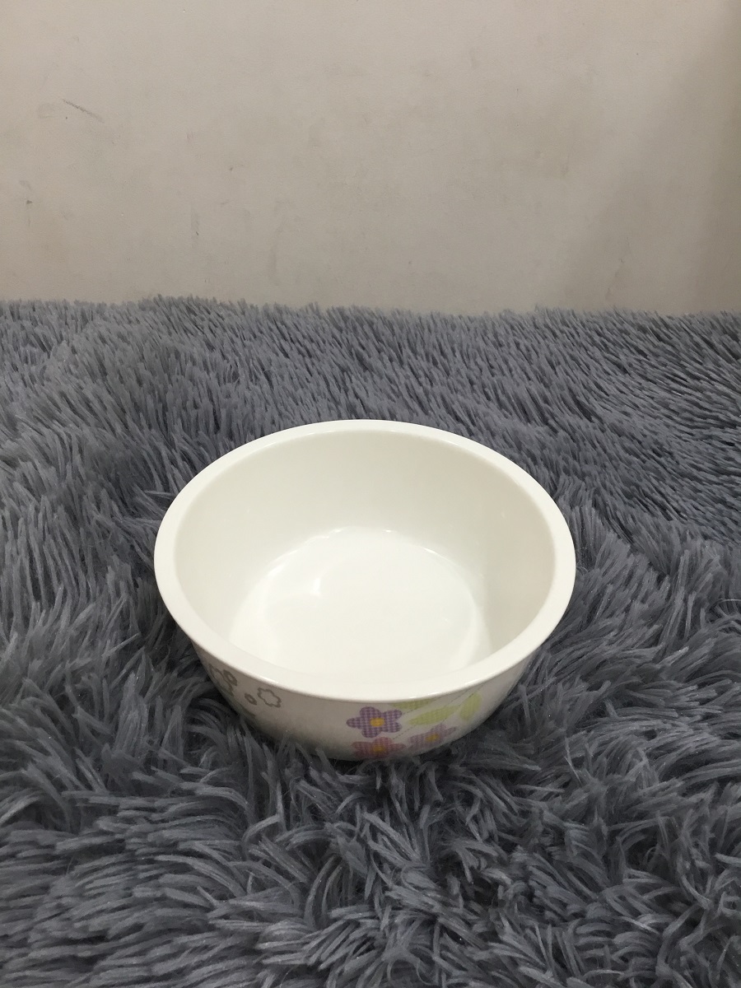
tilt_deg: -38.1
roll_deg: -0.1
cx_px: 370
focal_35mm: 31
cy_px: 494
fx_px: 885
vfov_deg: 58.4
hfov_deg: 45.4
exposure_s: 1/33
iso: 64
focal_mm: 3.3
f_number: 2.4
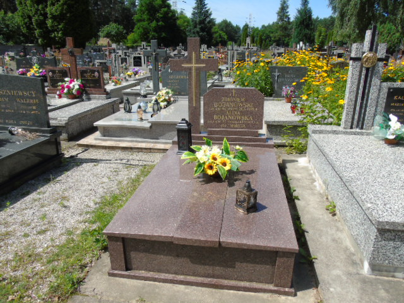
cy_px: 152
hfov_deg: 69.4
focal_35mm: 25
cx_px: 202
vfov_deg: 54.9
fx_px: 292
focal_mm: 4.4
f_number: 3.4
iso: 80
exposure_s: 1/800
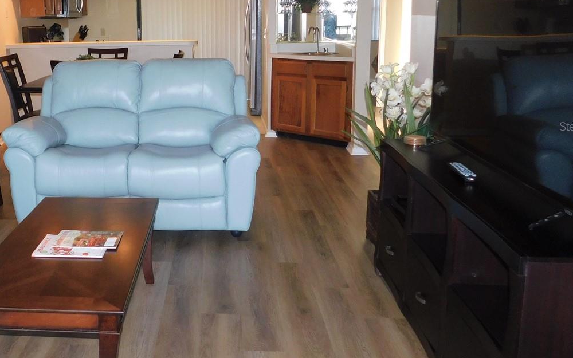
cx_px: 155
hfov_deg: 48.7
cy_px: 126
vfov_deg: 32.6
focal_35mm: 39
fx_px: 609
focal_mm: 4
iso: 220
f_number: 3
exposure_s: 1/30
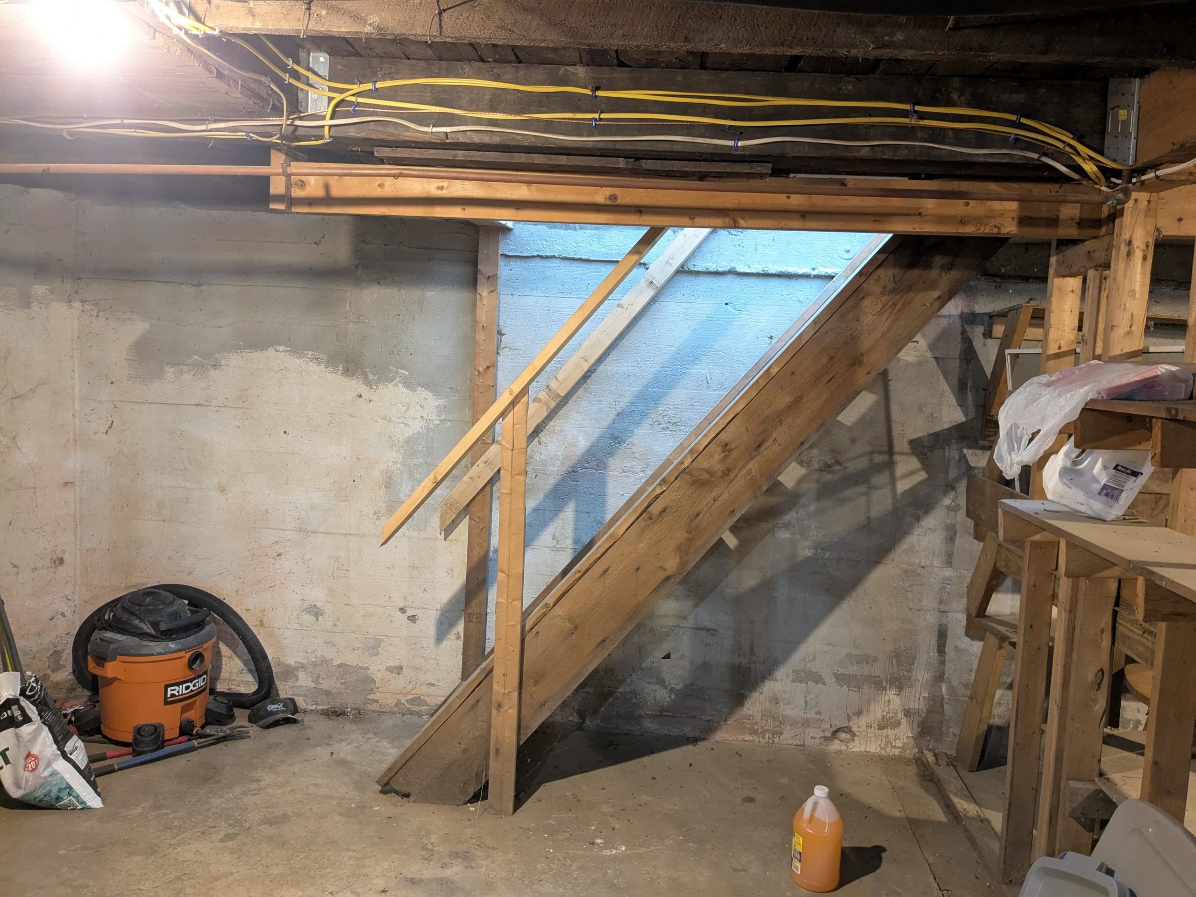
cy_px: 448
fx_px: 933
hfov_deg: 65.3
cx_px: 598
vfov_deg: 51.4
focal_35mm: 27
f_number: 1.73
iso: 361
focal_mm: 4.38
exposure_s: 1/24
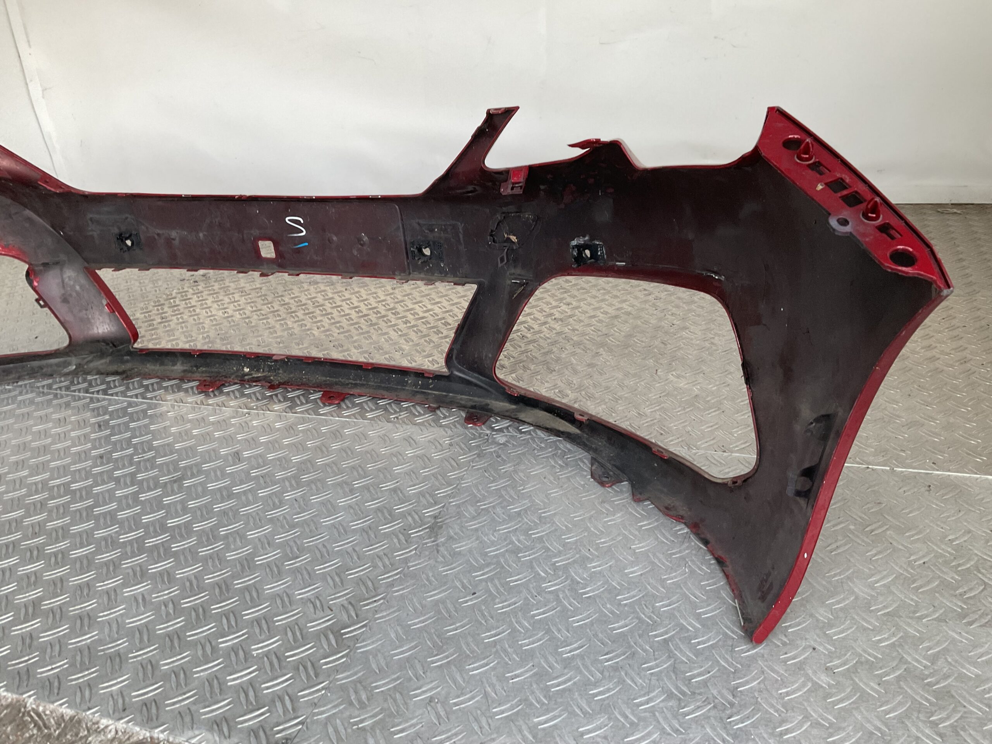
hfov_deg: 61.7
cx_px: 496
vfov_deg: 48.2
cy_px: 372
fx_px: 831
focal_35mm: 29
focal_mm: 3
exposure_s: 1/50
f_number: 1.8
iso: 64
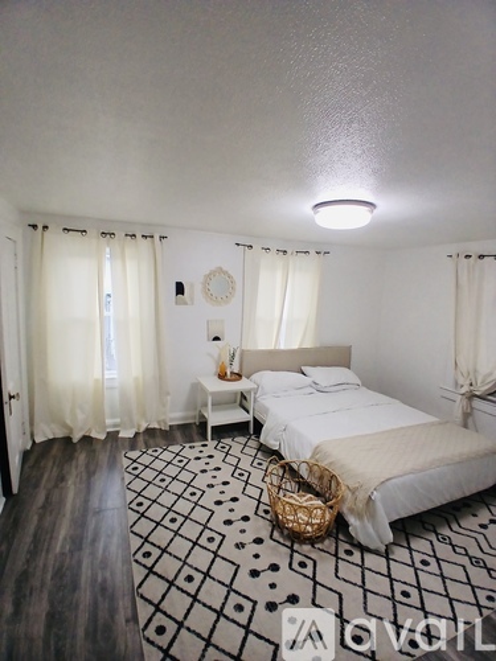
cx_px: 248
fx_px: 325
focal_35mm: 17
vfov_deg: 91.0
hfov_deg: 74.7
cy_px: 330
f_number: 2.2
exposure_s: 1/30
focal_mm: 1.4
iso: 80
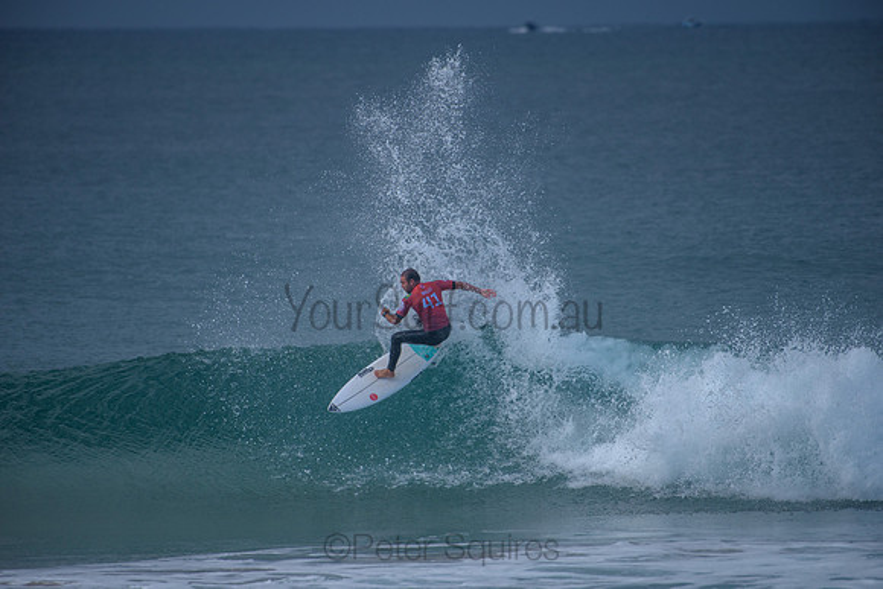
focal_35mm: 509
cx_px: 442
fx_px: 12480
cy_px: 294
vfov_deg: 2.7
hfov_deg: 4.1
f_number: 5.6
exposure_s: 1/2000
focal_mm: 500
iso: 280
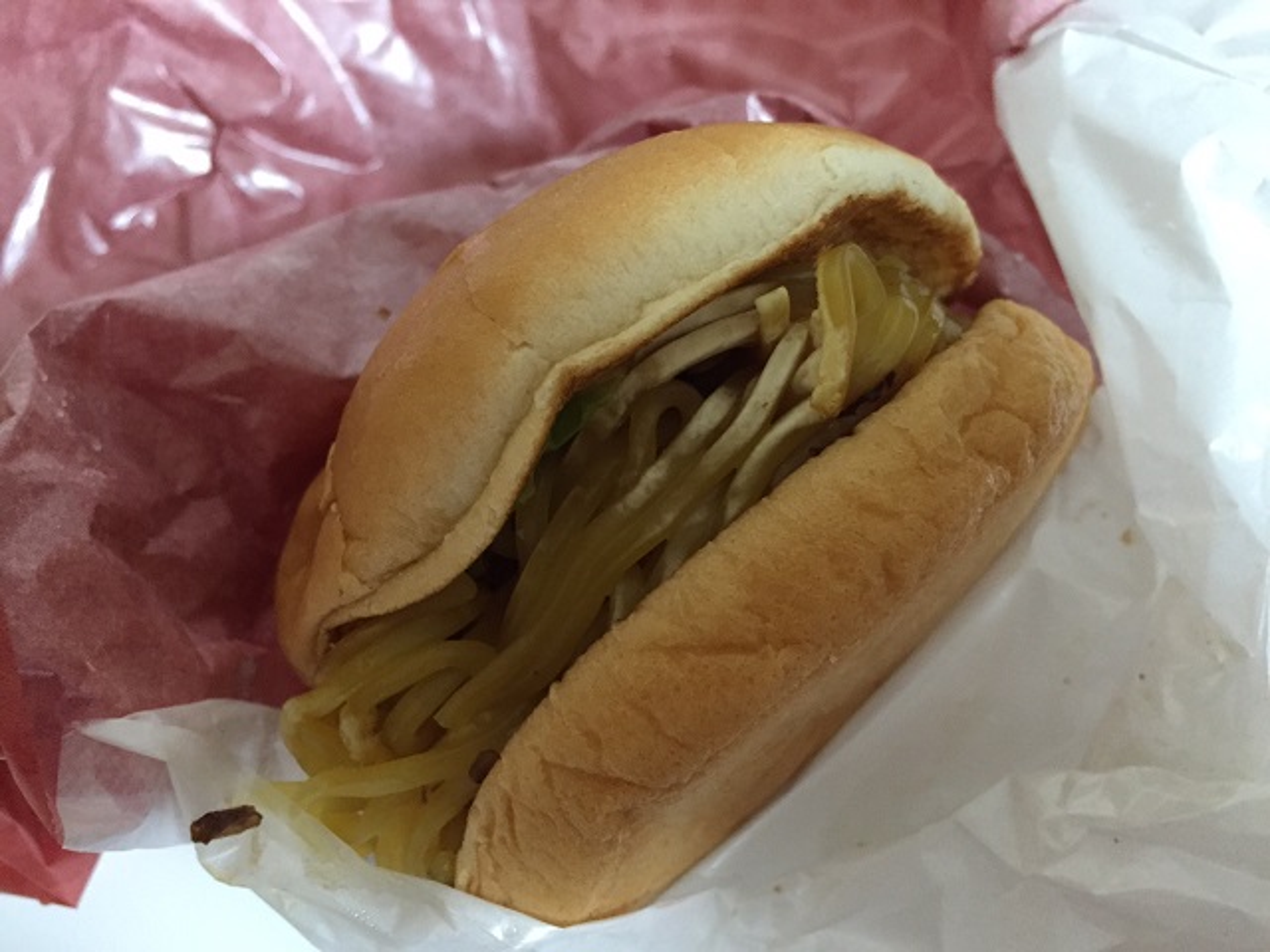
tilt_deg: -61.8
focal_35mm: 29
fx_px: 1064
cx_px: 635
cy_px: 476
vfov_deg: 48.2
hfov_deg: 61.7
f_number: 2.2
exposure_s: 1/20
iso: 250
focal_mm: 4.15
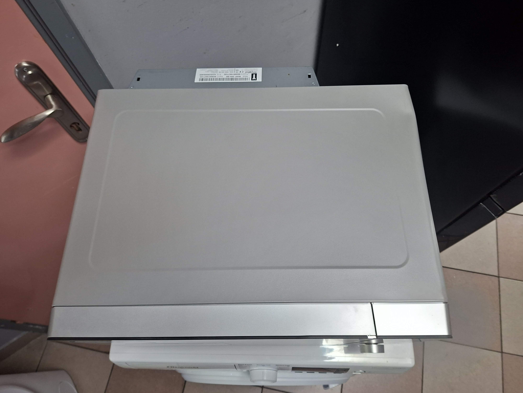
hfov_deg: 73.9
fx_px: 347
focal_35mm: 23
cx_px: 262
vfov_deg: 58.9
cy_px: 196
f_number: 1.8
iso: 320
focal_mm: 5.54
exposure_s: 1/100
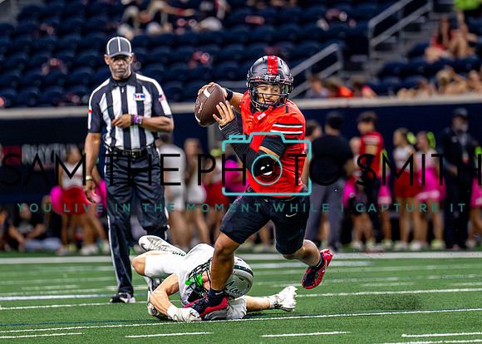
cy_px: 112
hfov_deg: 5.2
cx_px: 249
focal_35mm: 391
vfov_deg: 3.7
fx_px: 5345
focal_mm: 182
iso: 5000
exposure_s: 1/2000
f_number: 2.8
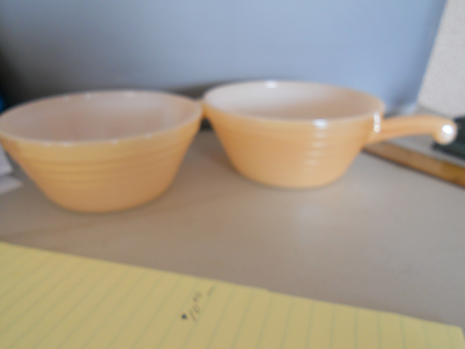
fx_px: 430
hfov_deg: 56.8
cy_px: 174
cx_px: 232
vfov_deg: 44.2
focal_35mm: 32
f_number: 3.5
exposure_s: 1/30
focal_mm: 5.8
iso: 250
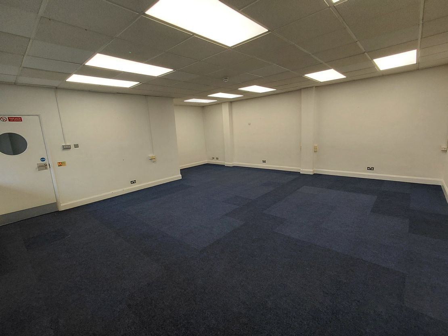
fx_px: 207
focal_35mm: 16
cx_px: 224
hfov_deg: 94.5
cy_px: 168
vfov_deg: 78.1
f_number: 2.2
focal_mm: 1.64
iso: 64
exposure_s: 1/120
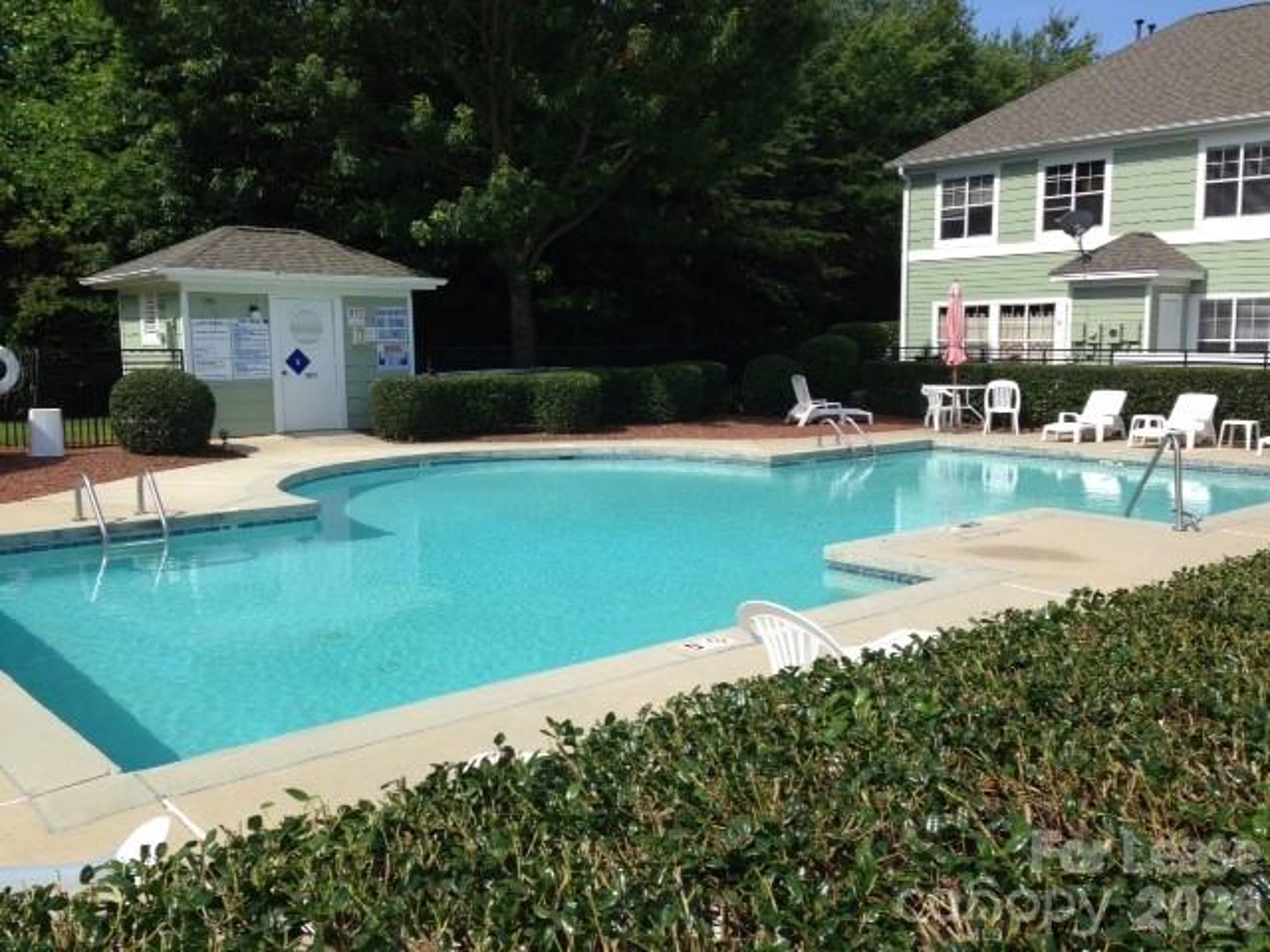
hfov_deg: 55.4
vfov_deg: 42.9
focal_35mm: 33
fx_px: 1211
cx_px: 635
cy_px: 476
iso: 50
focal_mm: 4.13
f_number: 2.4
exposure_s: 1/1205
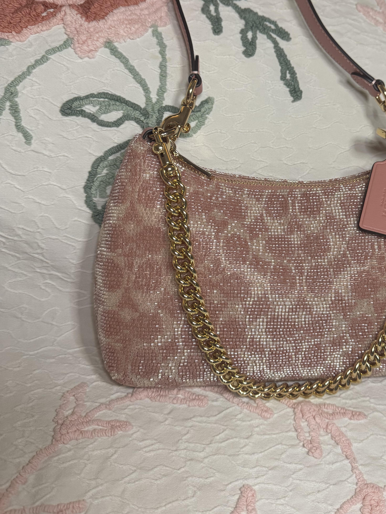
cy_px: 198
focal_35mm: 35
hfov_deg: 39.8
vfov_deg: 52.2
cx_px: 281
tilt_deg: -36.9
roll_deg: -9.2
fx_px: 520
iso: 320
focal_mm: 6.76
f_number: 1.78
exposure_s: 1/60
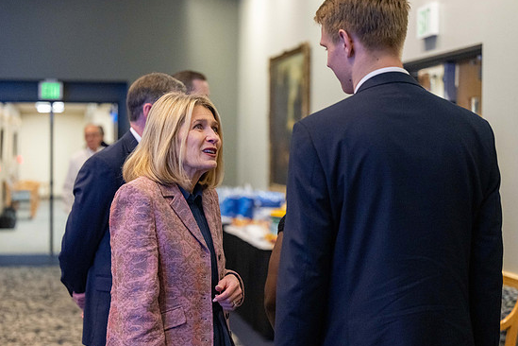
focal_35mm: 74
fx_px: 1065
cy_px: 179
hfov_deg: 27.3
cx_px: 258
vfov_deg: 18.4
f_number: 2.8
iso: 6400
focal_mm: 70
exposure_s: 1/250
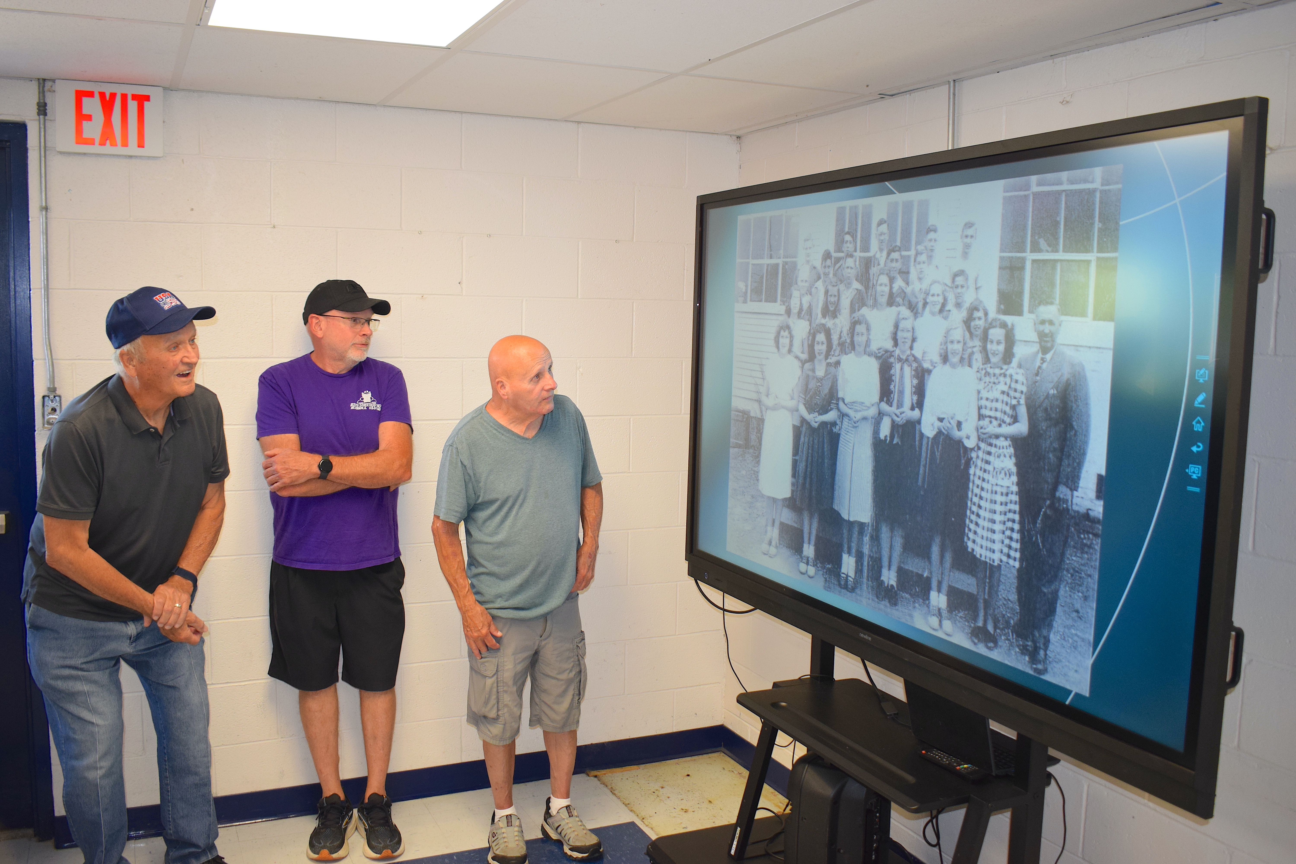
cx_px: 648
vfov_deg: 41.7
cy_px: 432
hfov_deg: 59.5
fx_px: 1134
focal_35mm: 32
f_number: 4
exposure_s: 1/60
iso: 800
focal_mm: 21
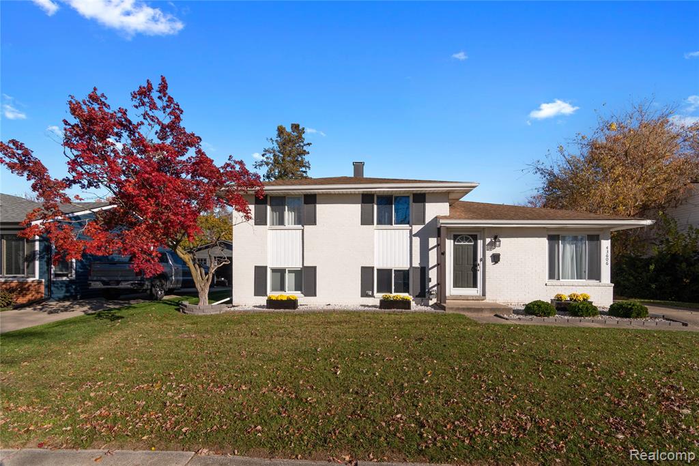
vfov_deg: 70.5
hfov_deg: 93.3
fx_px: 330
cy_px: 233
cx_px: 350
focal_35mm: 17
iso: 320
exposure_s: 1/2500
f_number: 9
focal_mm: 17
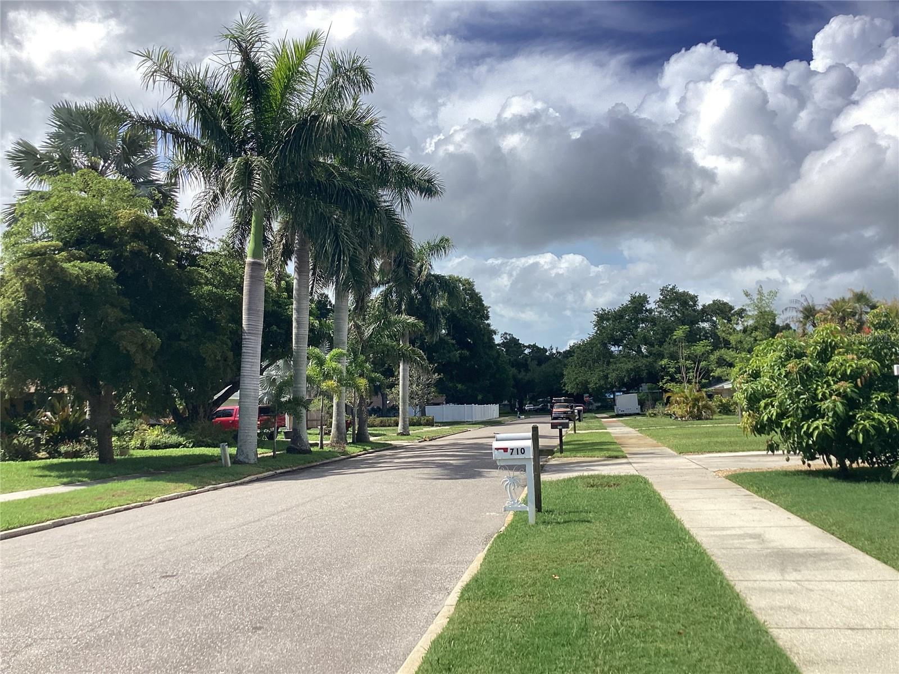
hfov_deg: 58.4
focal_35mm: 31
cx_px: 450
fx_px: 805
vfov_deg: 45.4
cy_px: 337
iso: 25
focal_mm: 3.3
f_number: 2.4
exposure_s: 1/1253
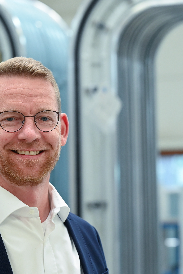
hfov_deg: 7.9
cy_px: 137
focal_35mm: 173
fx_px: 1319
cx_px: 28
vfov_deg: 11.9
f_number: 5
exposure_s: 1/200
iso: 2000
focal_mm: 115
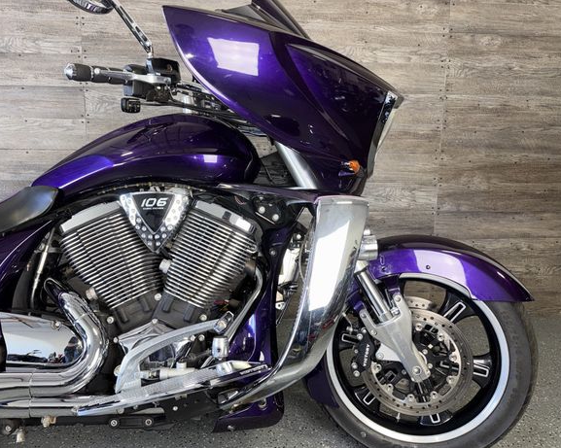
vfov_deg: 54.9
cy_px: 232
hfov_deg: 66.0
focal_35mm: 26
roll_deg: -0.2
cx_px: 261
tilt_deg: -8.6
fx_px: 431
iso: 64
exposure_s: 1/27
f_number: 1.78
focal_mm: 6.76
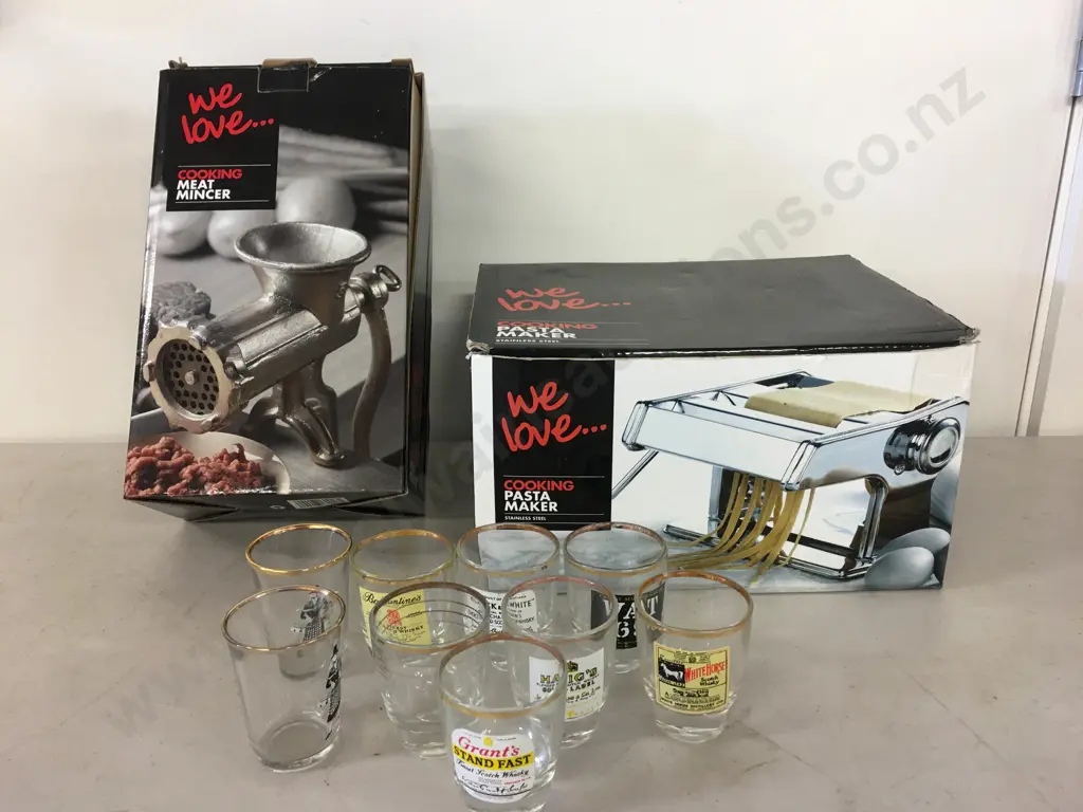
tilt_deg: -17.8
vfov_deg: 48.2
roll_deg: -0.5
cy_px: 406
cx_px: 542
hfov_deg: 61.7
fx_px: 907
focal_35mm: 29
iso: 40
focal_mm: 4.15
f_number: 2.2
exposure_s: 1/17
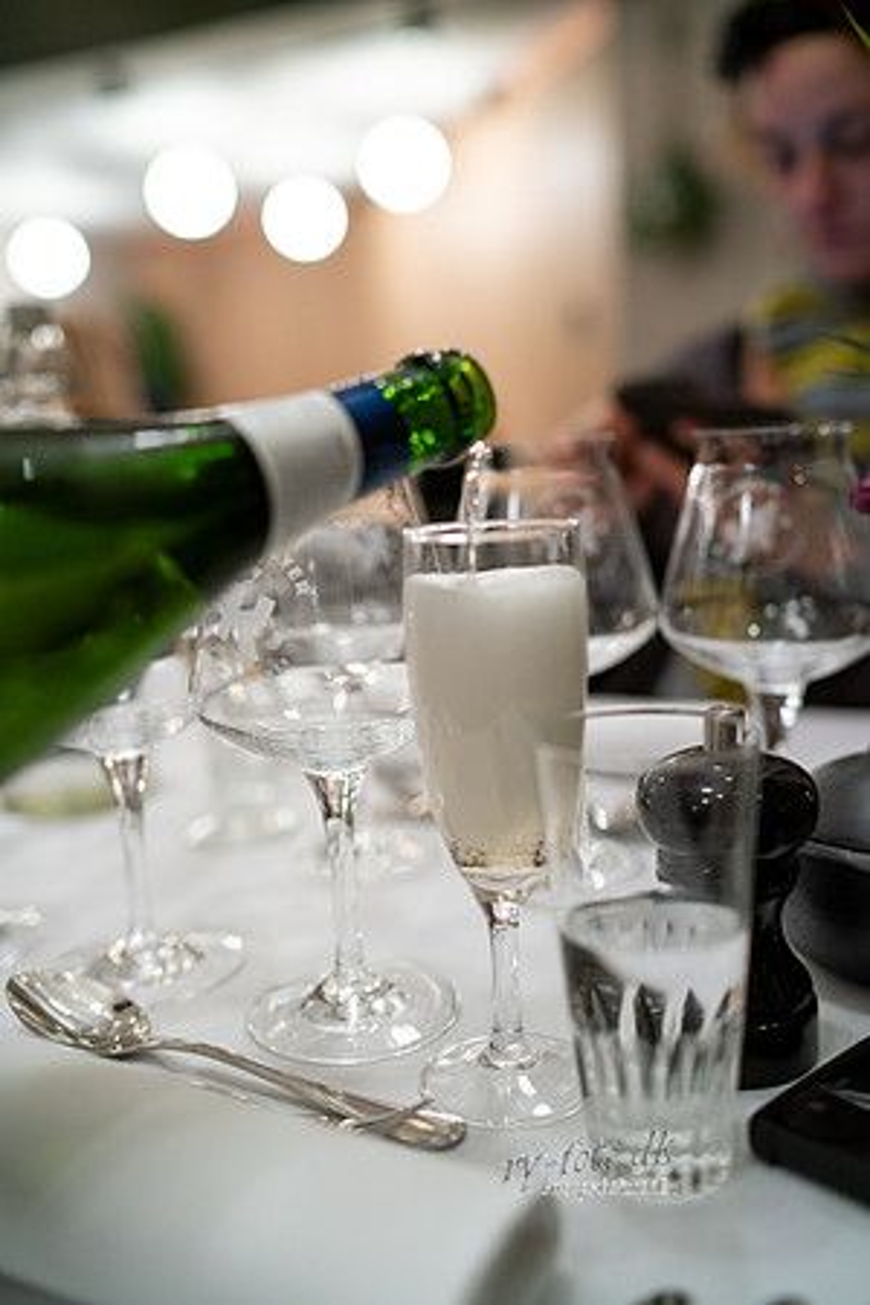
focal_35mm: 35
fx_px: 1269
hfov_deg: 37.9
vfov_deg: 54.4
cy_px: 652
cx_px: 435
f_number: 2
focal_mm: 35
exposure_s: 1/100
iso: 1250
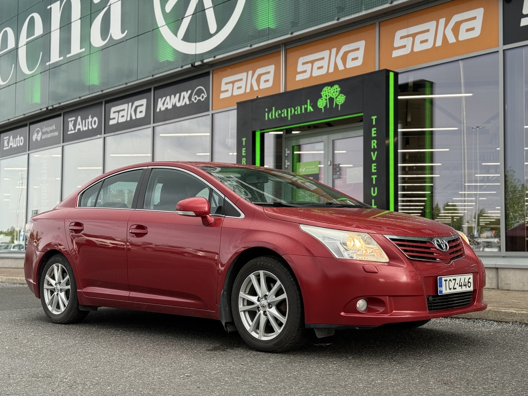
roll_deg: -0.9
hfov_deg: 39.7
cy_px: 198
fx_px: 732
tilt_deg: +5.2
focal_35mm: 48
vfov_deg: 30.3
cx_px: 264
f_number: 1.78
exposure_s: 1/121
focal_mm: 6.76
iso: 50
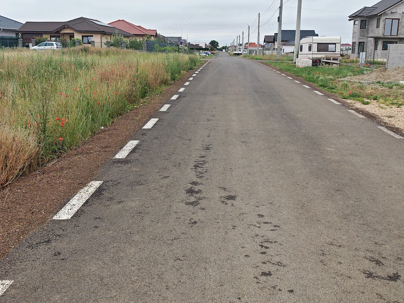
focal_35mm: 35
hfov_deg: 52.6
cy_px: 152
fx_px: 408
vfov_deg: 40.7
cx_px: 202
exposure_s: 1/1100
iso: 100
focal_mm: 6.83
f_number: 2
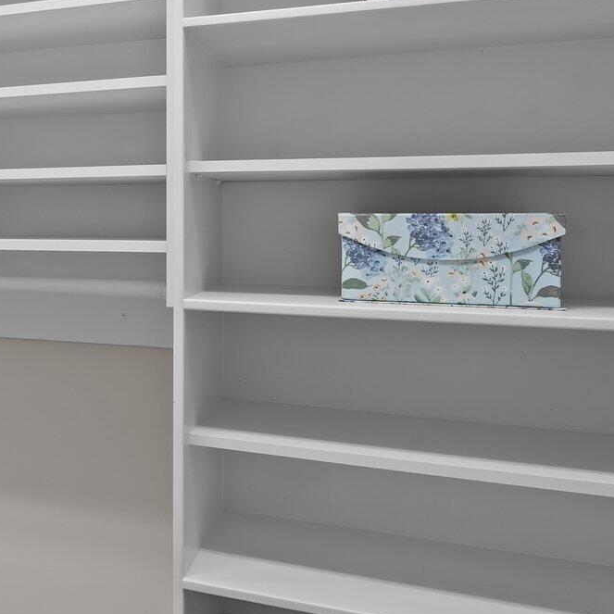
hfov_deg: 34.6
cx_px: -57
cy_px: 235
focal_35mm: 42
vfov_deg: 39.8
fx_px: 843
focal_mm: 16
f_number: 8
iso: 400
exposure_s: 1/2
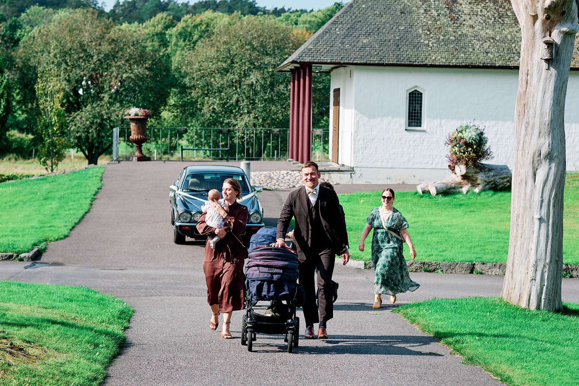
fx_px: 1351
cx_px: 290
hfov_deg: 24.2
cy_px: 193
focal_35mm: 84
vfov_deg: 16.3
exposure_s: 1/1300
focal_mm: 56
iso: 125
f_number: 3.2
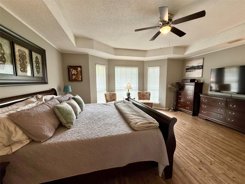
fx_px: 99
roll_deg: +0.2
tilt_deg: -6.2
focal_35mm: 14
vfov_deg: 85.7
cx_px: 122
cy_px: 92
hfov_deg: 102.1
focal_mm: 2.22
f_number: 2.2
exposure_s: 1/120
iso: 100
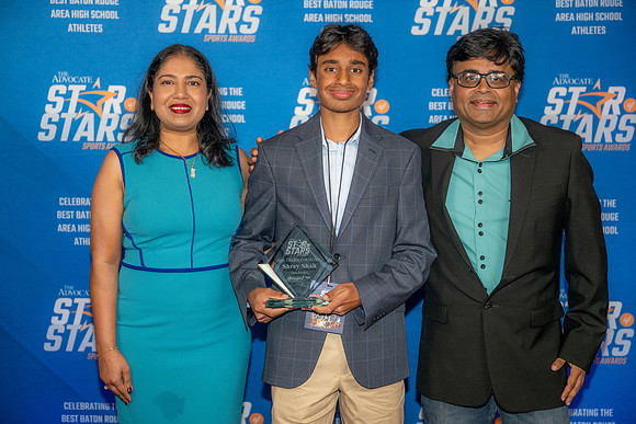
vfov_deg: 23.8
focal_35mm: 57
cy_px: 212
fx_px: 1007
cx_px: 318
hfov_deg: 35.0
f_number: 3.2
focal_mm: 57
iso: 400
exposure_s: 1/200
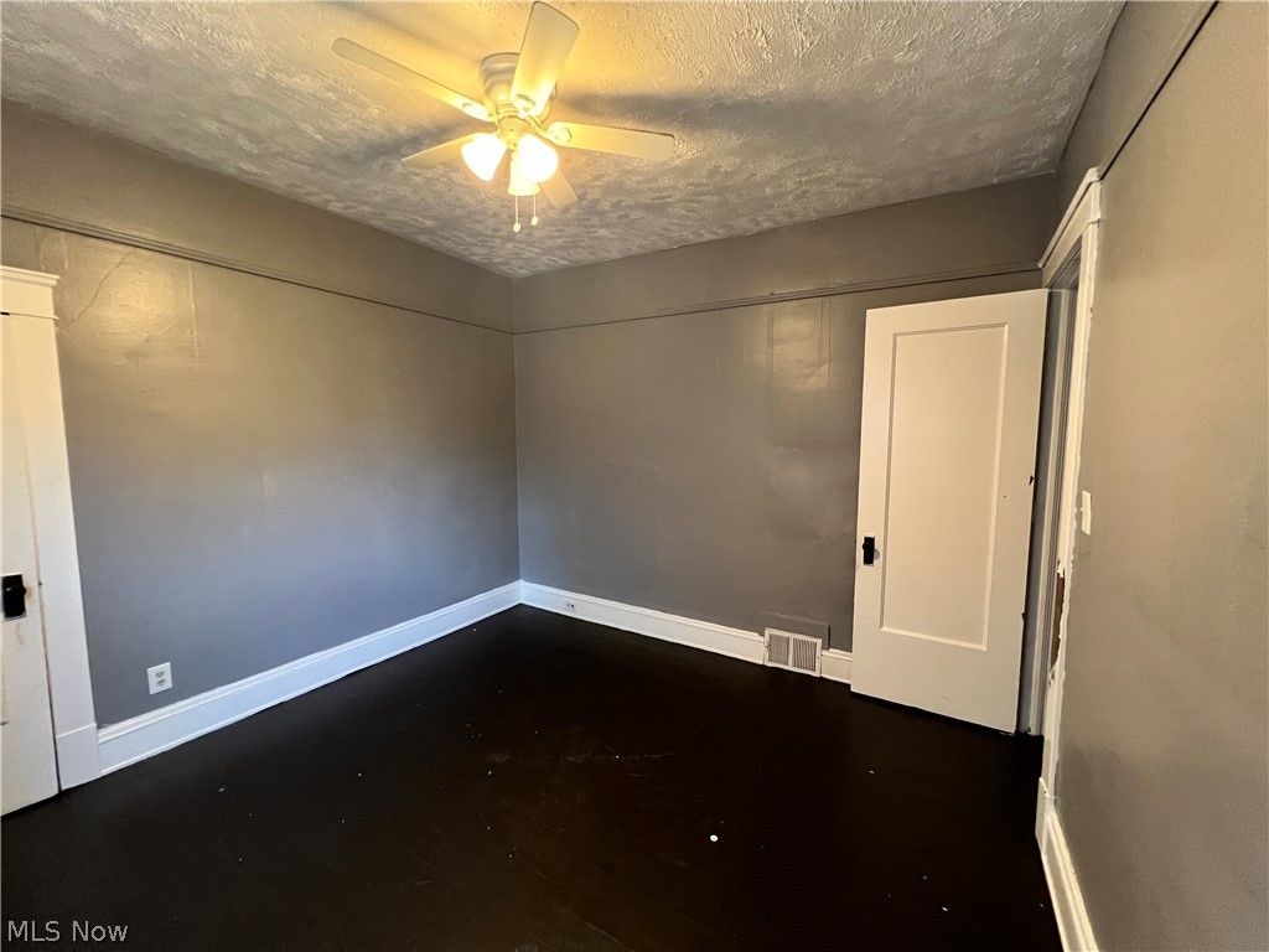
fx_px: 477
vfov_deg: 89.9
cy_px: 476
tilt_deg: -5.4
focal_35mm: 13
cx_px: 634
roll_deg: -0.6
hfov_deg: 106.2
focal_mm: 1.57
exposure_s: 1/60
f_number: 1.8
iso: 640
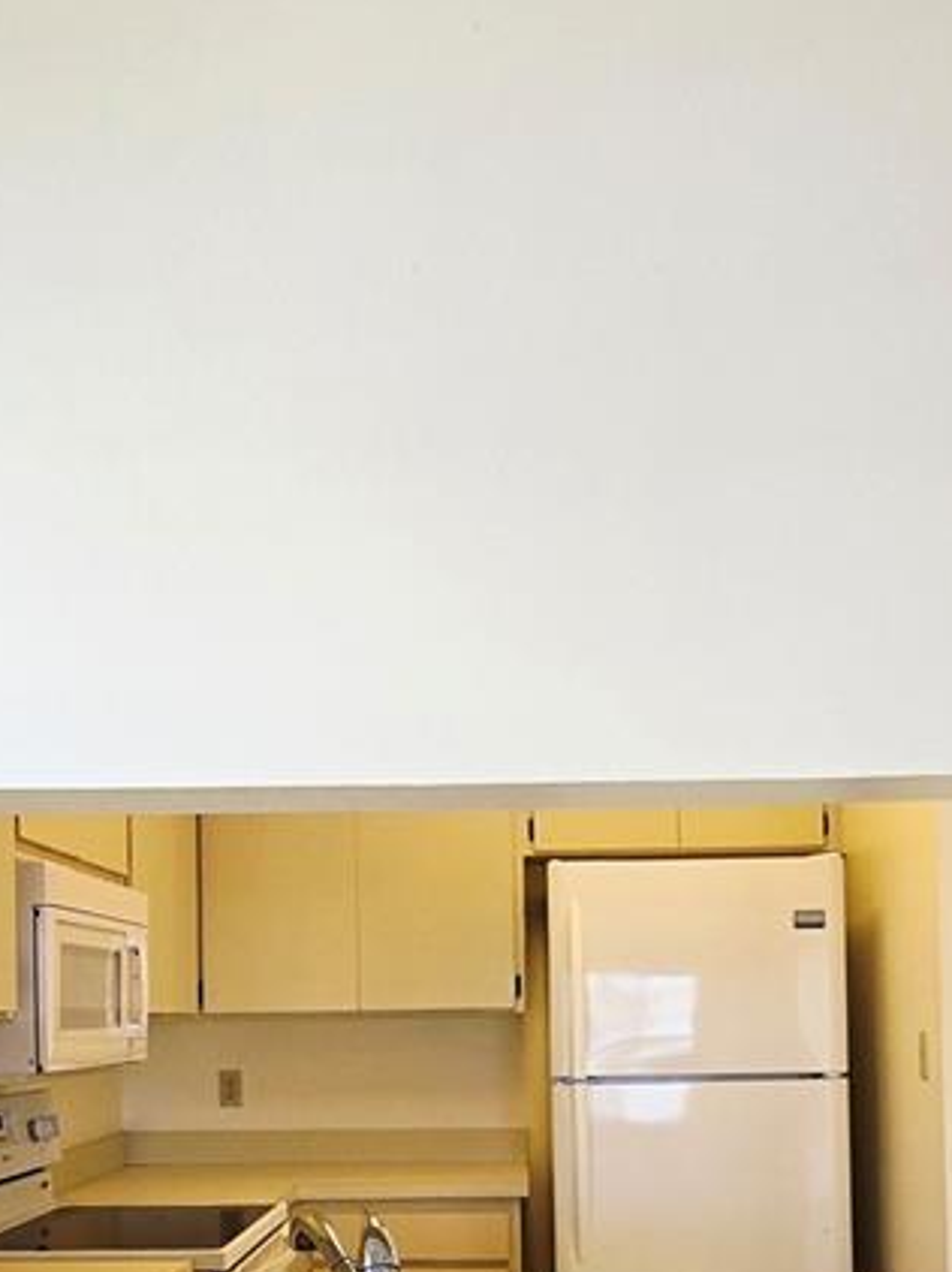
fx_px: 1358
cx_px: 467
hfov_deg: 38.6
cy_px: 980
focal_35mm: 37
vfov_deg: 47.9
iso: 80
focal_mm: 2.2
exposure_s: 1/120
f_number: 2.2
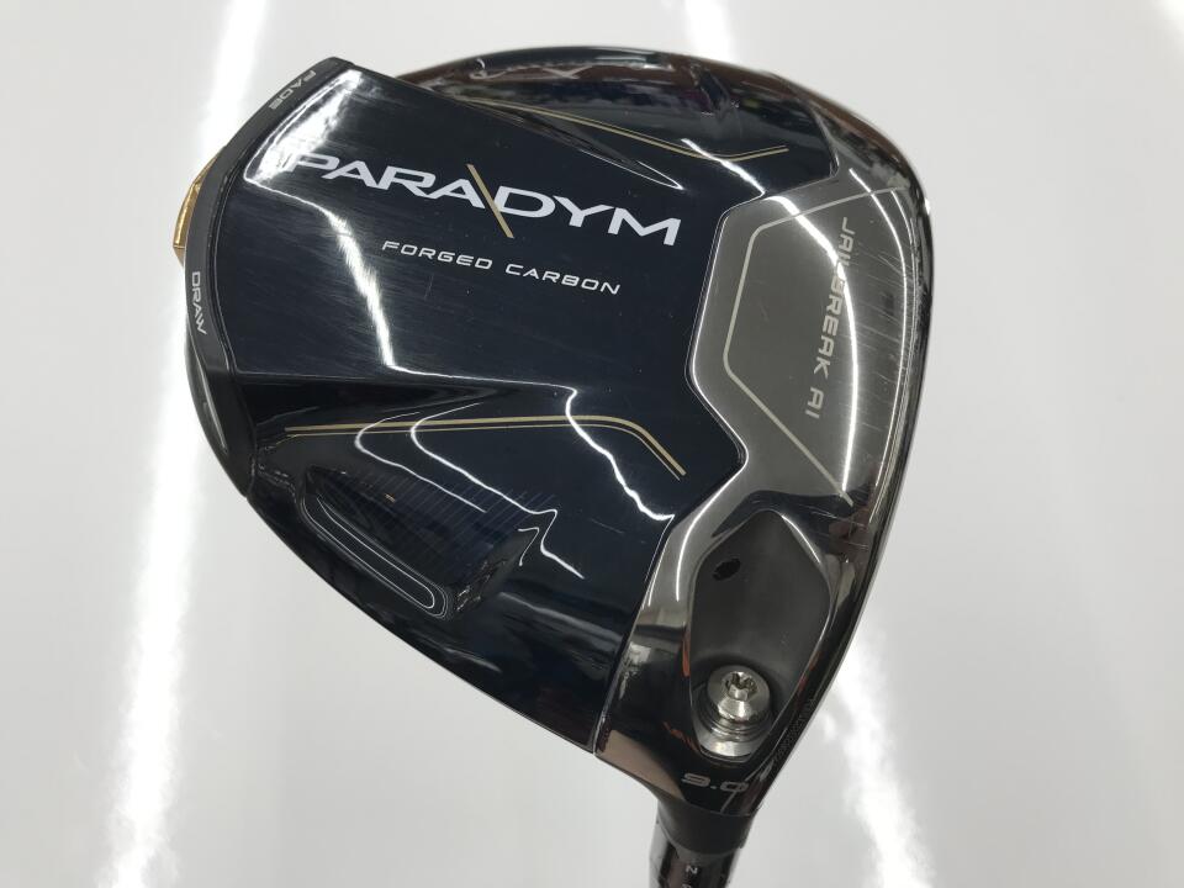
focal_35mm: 28
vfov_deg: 49.7
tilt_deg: -62.5
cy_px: 444
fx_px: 958
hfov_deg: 63.4
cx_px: 592
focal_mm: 3.99
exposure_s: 1/120
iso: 40
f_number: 1.8
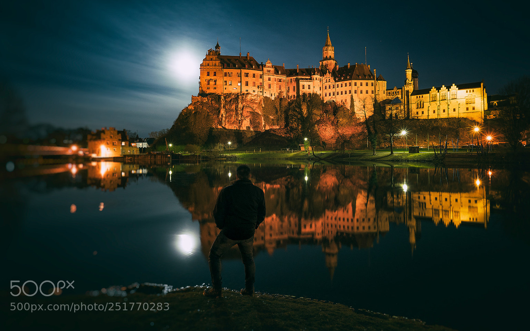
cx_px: 265
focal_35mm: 17
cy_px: 150
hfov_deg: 94.4
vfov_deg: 67.9
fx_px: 246
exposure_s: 8
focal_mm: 16
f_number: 5
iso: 400
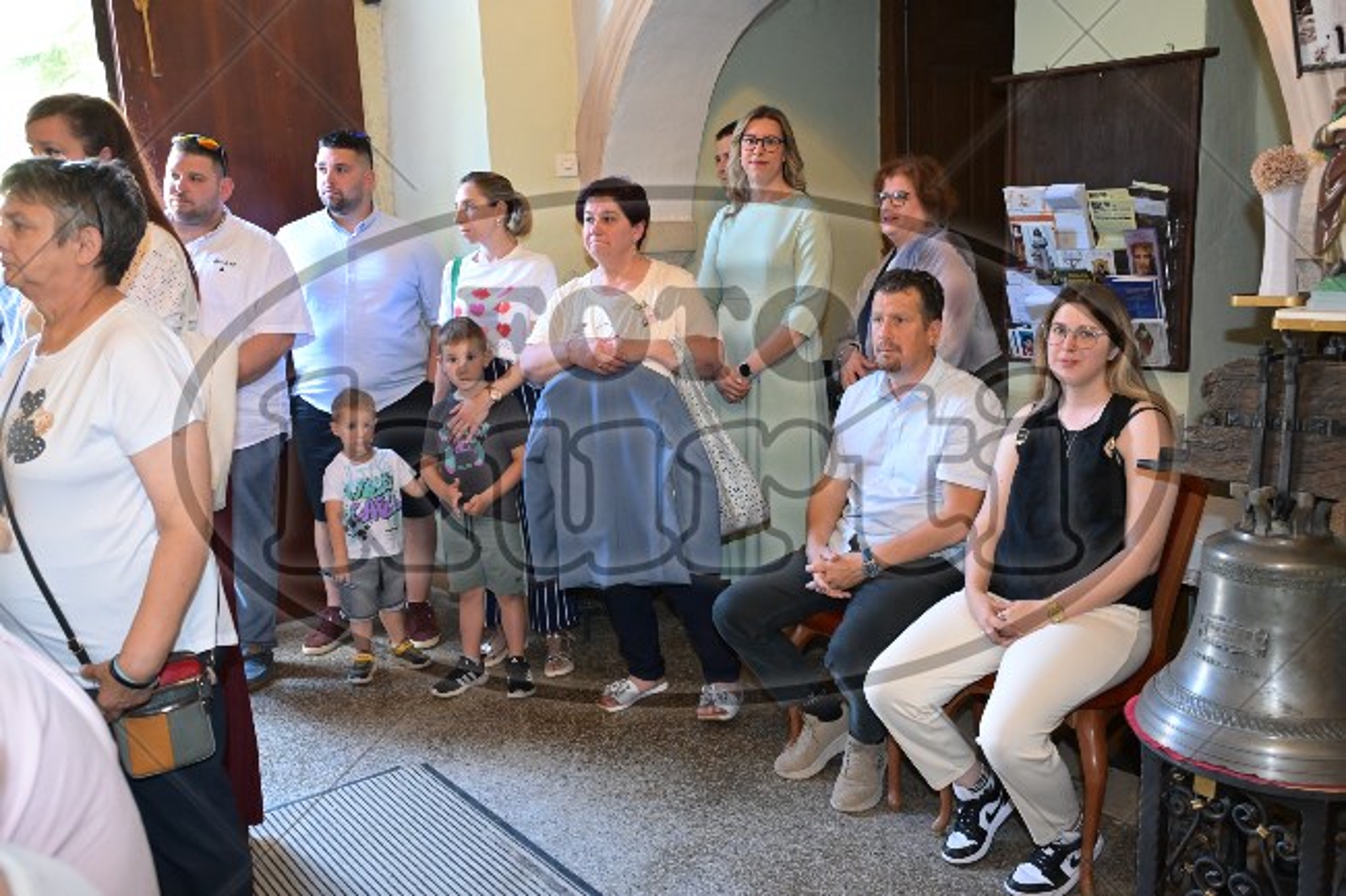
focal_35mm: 30
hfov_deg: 61.1
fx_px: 1140
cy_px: 448
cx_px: 673
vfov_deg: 42.9
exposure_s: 1/100
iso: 4000
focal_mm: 30.5
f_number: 4.5
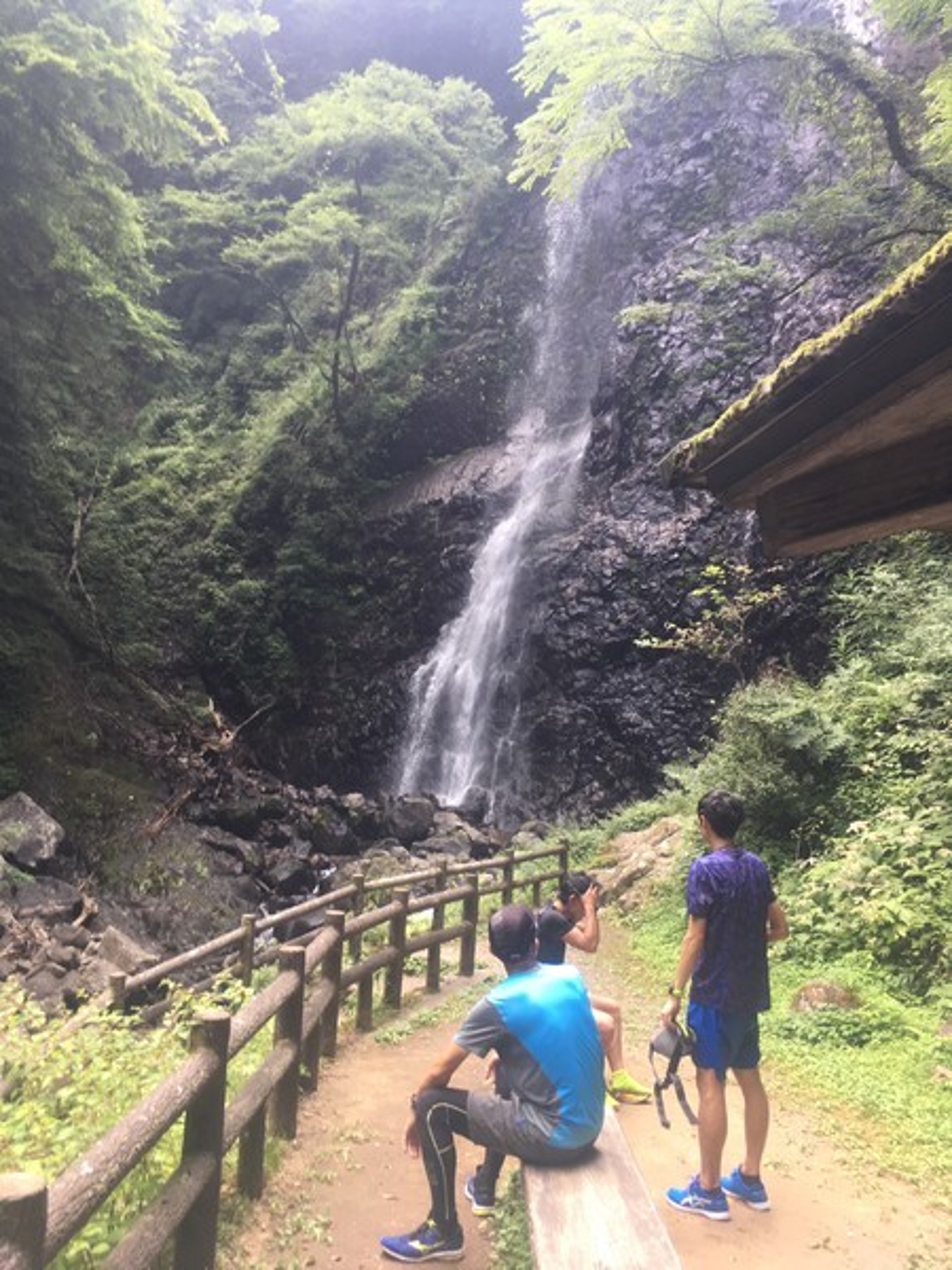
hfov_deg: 48.2
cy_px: 635
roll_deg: -2.3
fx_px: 1063
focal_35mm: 29
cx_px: 476
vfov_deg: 61.7
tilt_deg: +9.0
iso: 32
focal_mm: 4.15
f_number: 2.2
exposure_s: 1/120
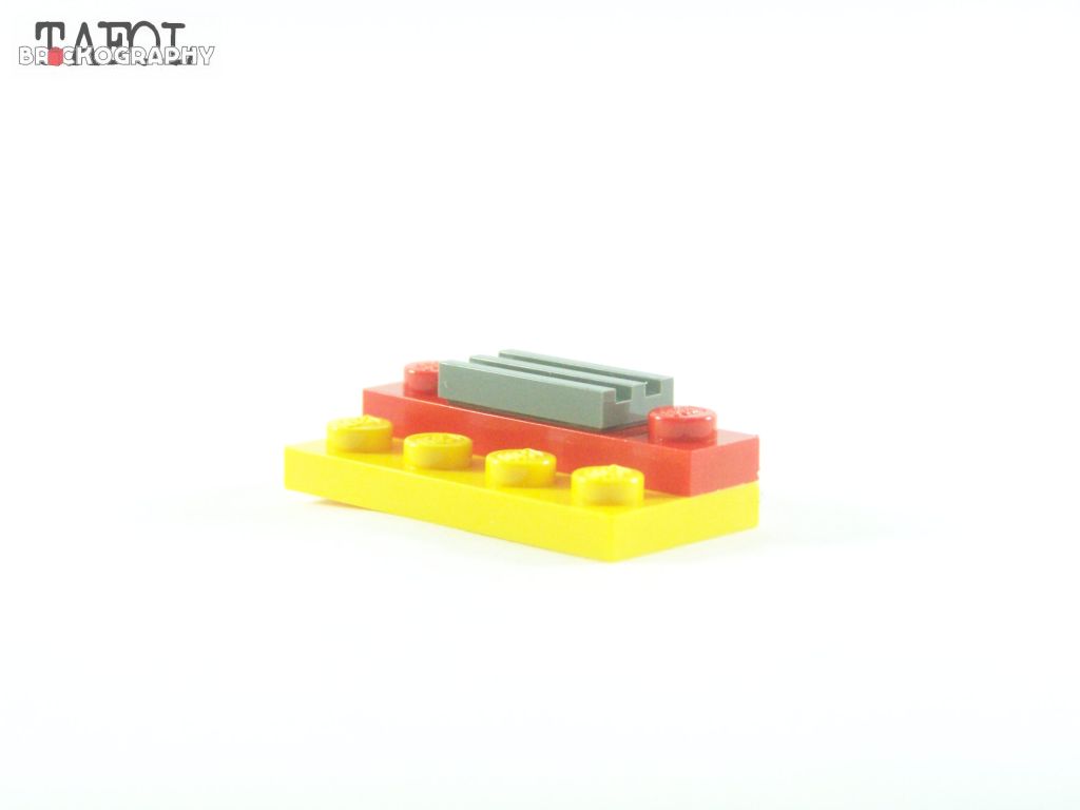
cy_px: 405
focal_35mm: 105
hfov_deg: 18.7
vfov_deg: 14.1
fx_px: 3276
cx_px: 540
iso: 400
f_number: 4
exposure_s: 1/60
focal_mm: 17.5
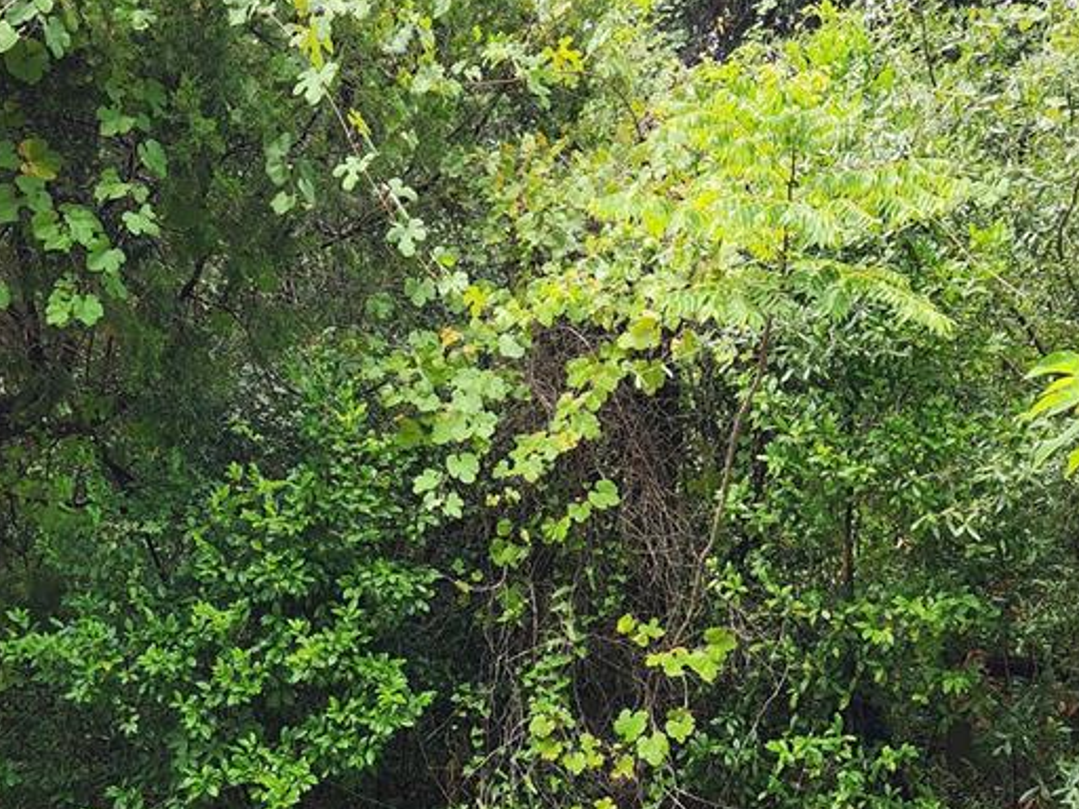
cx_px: 497
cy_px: 581
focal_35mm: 46
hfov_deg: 41.2
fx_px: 1434
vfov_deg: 31.1
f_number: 1.8
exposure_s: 1/180
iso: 20
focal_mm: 5.4
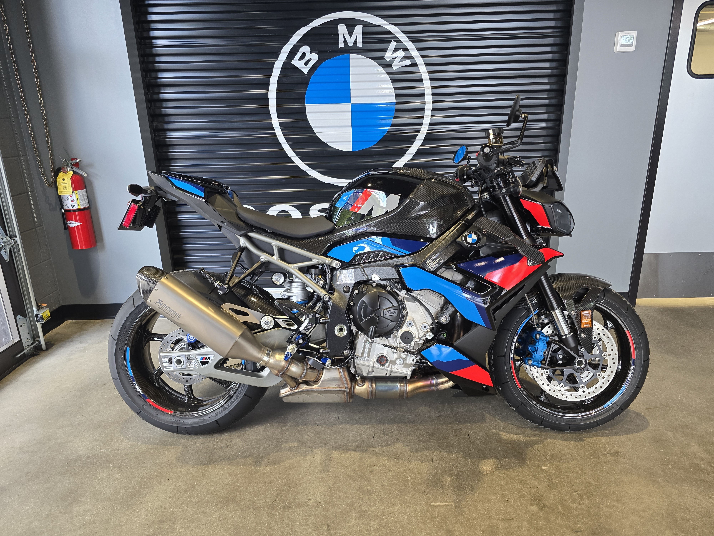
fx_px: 474
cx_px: 357
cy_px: 268
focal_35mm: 23
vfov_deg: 58.9
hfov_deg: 73.9
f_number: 1.7
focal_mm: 6.3
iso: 160
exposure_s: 1/120
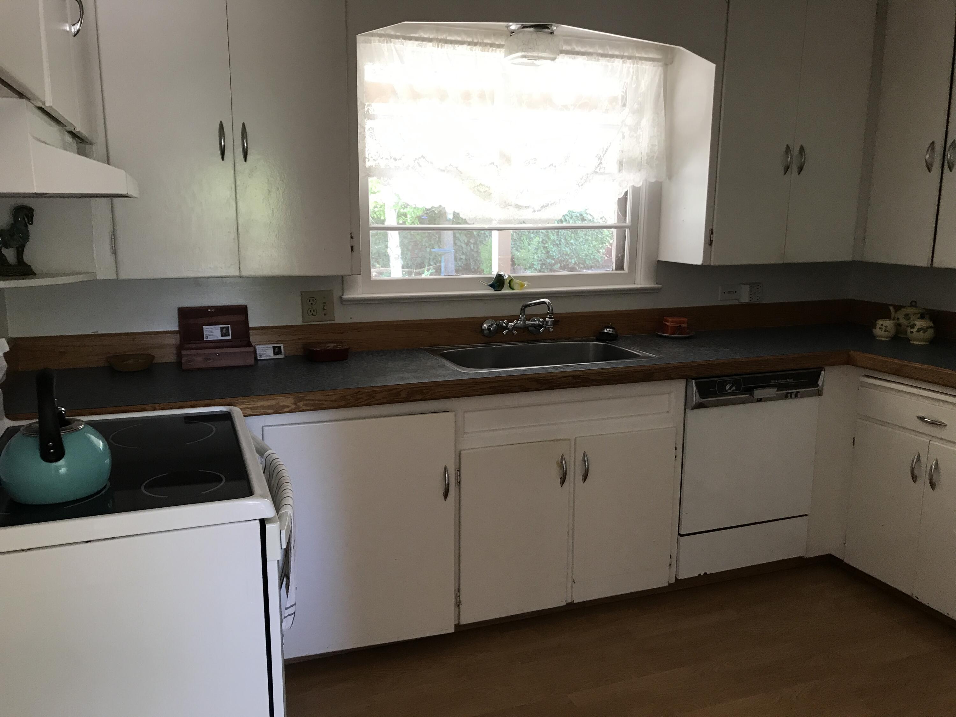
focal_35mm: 28
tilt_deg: -9.7
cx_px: 478
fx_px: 773
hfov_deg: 63.4
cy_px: 358
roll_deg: +0.3
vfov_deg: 49.7
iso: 40
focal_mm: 3.99
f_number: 1.8
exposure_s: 1/24
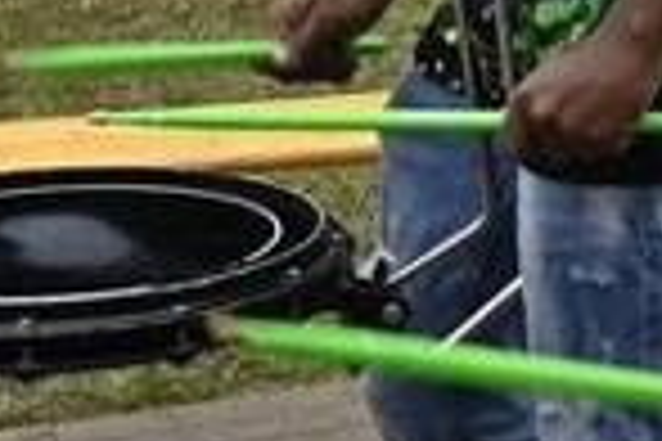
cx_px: 1896
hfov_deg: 10.0
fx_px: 2979
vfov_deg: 8.4
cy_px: -61
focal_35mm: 162
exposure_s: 1/250
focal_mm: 24
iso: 200
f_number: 5
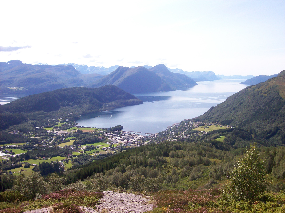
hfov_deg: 51.4
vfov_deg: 39.6
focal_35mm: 36
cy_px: 106
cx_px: 142
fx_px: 296
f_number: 4.8
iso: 80
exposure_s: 1/532
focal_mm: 6
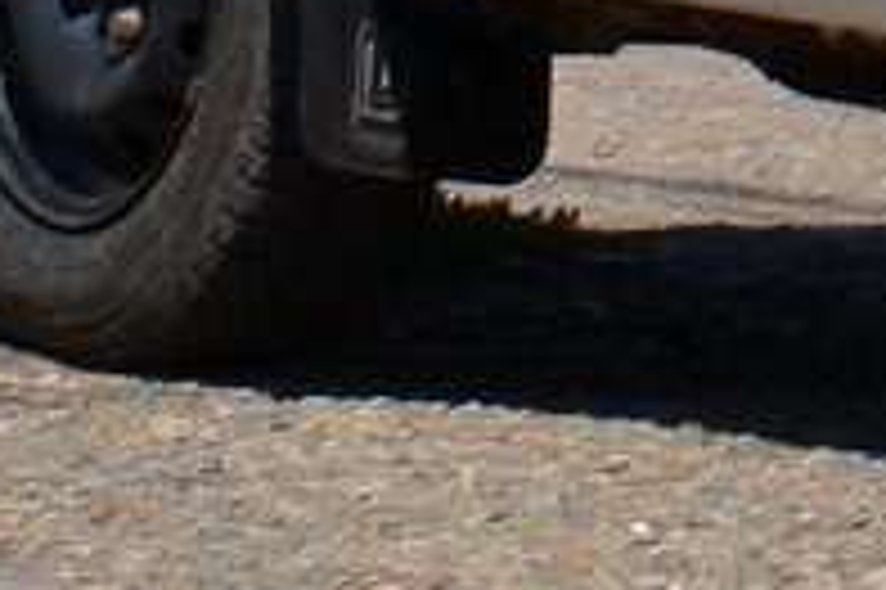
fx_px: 17434
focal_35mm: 709
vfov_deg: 1.9
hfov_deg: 2.9
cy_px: -1121
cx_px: 2384
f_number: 10
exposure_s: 1/400
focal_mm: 62
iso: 100
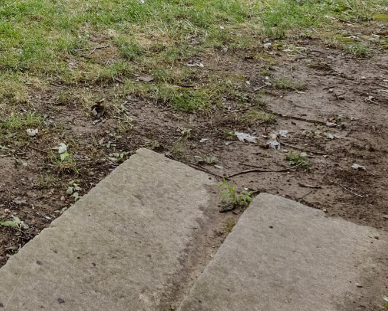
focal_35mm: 57
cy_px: -174
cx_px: -181
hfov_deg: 25.6
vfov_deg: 21.6
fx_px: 654
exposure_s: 1/15
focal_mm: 16
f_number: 11
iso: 1250
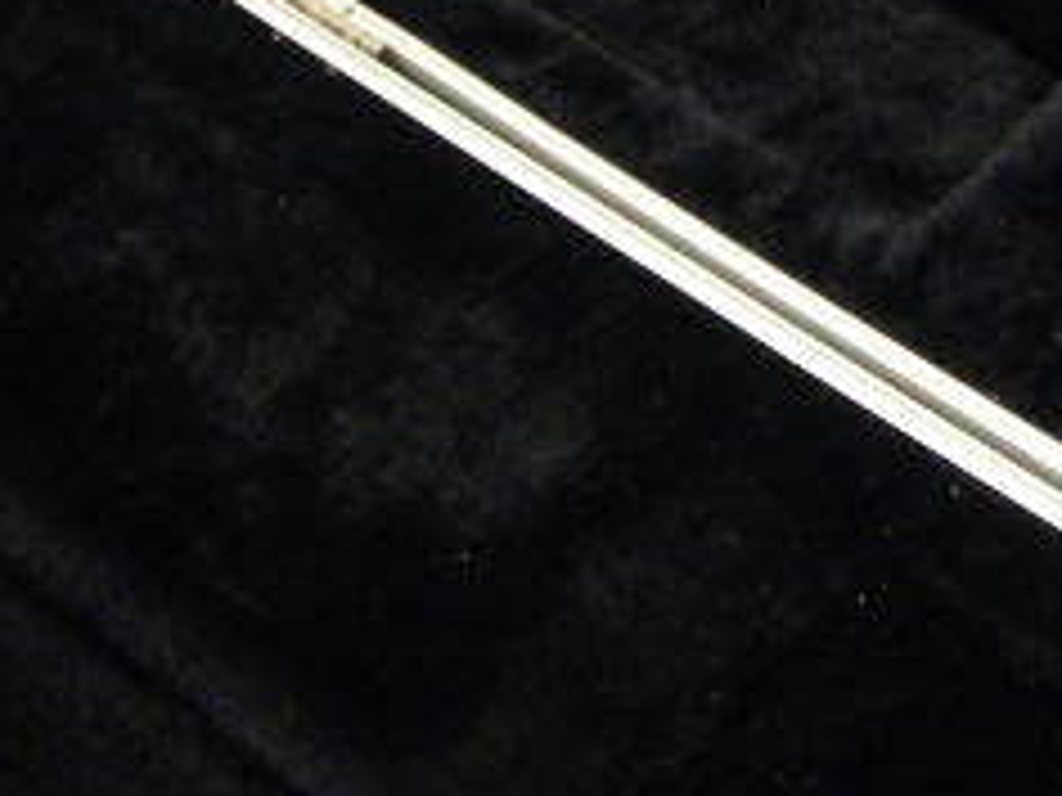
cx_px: 639
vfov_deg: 13.9
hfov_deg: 19.1
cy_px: -207
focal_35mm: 103
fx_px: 3160
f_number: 3.2
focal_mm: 6.3
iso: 200
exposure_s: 1.78
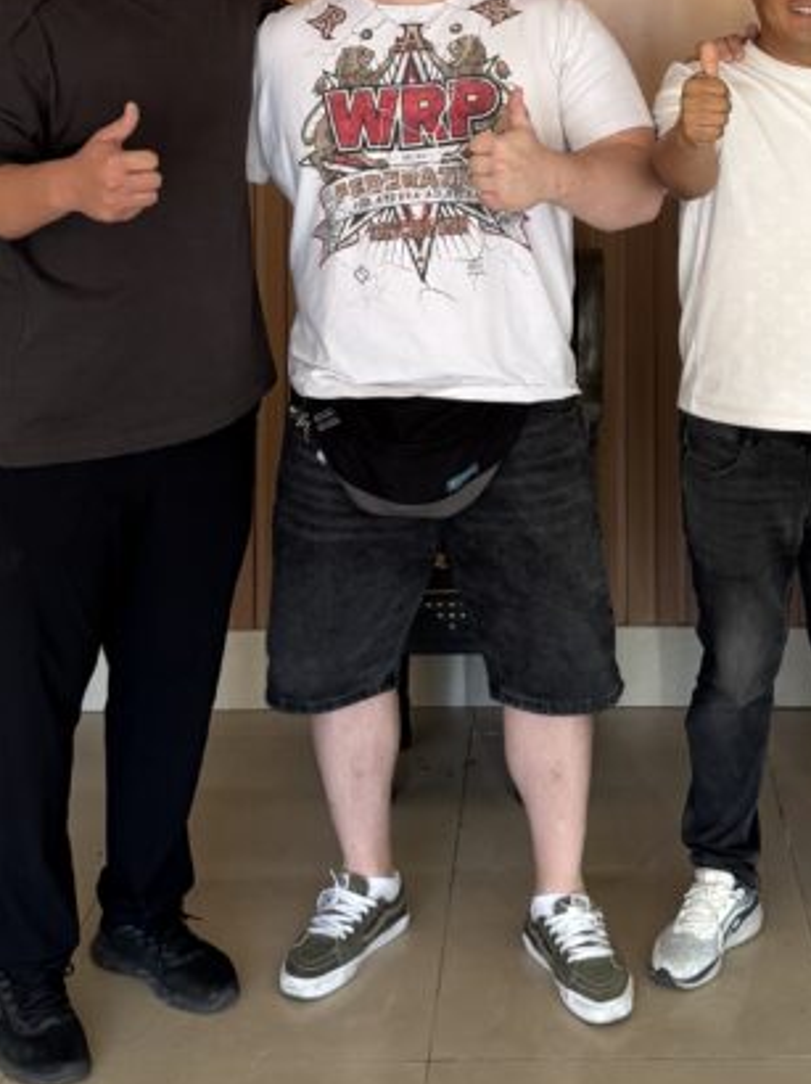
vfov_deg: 30.4
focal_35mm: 60
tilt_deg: -1.4
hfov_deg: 24.2
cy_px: 58
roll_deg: +0.2
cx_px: 589
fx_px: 1876
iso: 200
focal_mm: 6.76
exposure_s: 1/65
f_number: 1.78
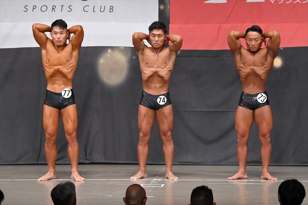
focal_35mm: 202
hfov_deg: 10.2
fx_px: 1727
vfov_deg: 6.8
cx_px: 154
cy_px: 102
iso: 6400
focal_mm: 135
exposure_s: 1/400
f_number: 5.6
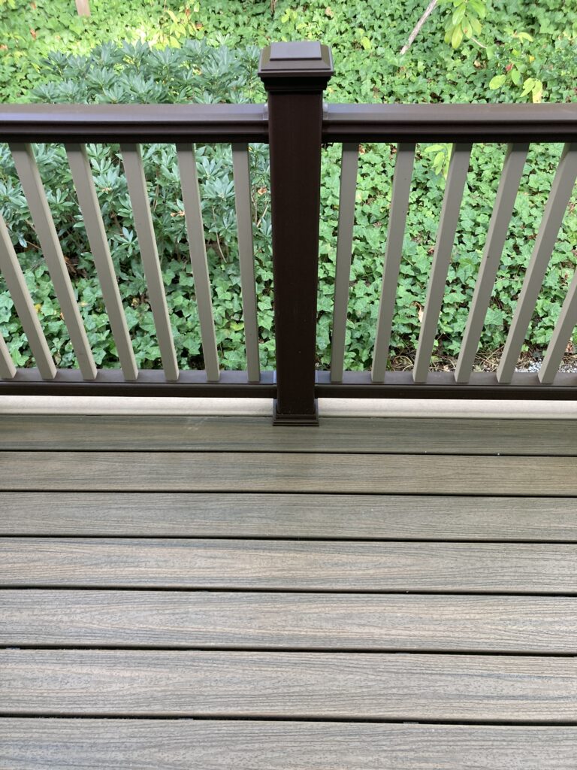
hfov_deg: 49.7
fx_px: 622
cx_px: 288
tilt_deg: -43.2
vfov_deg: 63.4
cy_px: 385
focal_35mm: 28
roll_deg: +0.3
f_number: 1.8
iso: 100
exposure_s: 1/60
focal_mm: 3.99
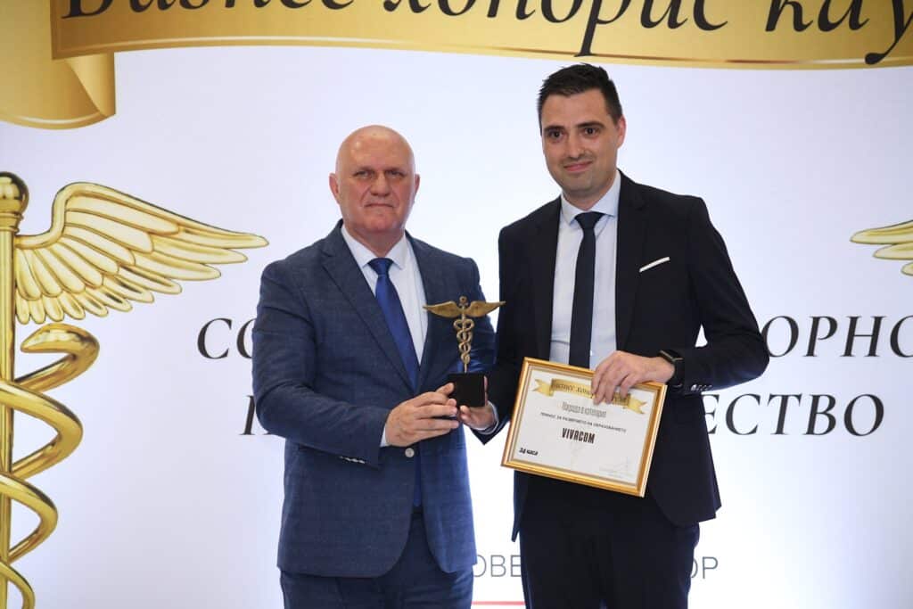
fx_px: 3044
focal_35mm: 120
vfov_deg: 11.4
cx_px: 456
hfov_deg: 17.1
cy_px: 304
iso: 3200
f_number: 4
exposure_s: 1/160
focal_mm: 120
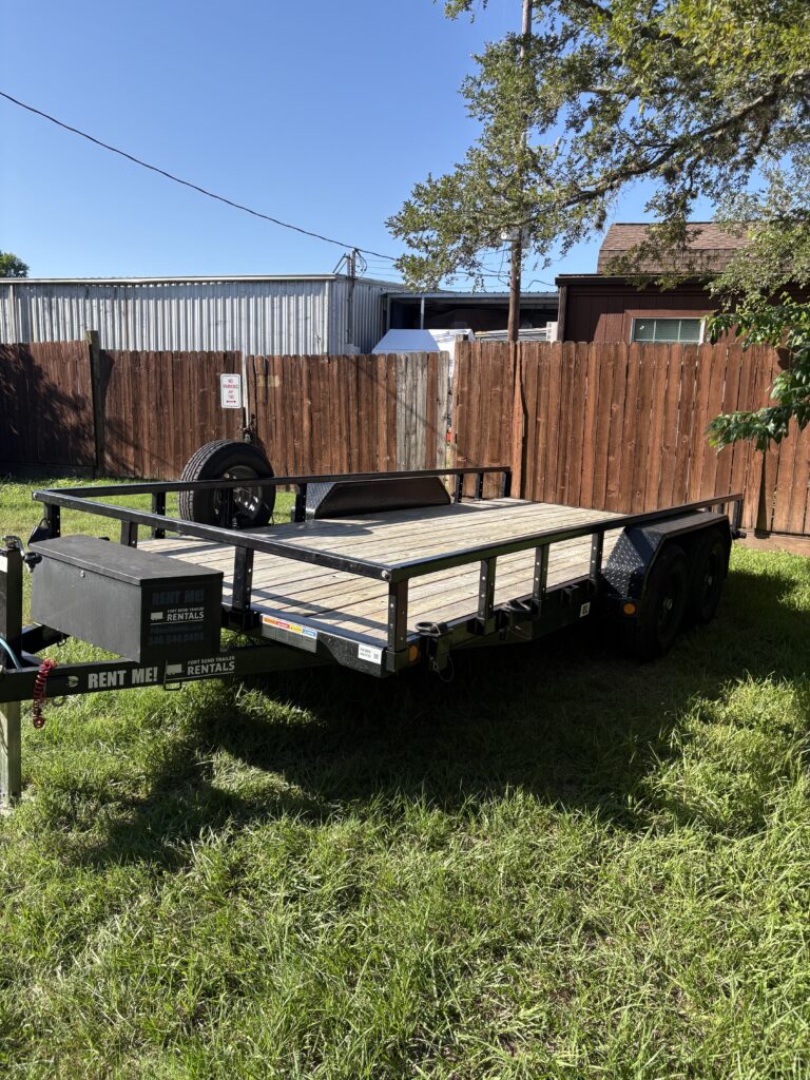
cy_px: 540
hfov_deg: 53.1
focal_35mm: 26
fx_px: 811
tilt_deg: -3.9
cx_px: 405
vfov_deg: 67.3
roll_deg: -0.1
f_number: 1.6
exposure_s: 1/1451
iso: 50
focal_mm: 5.96
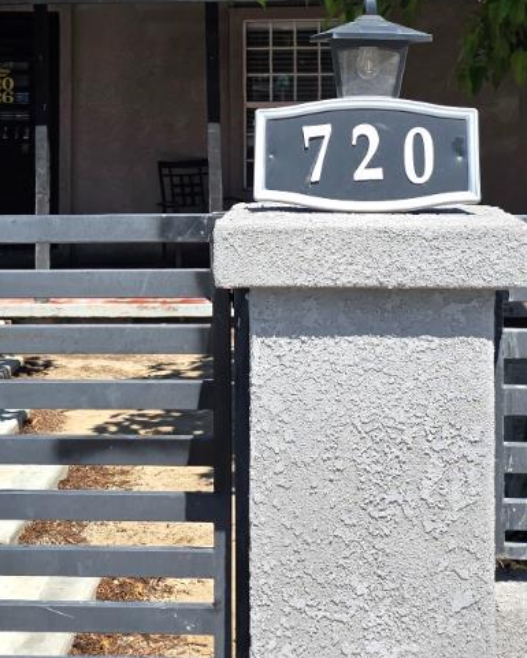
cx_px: 230
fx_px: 1364
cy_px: 106
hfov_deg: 21.9
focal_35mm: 70
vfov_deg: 26.5
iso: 80
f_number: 1.7
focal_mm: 6.3
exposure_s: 1/3608
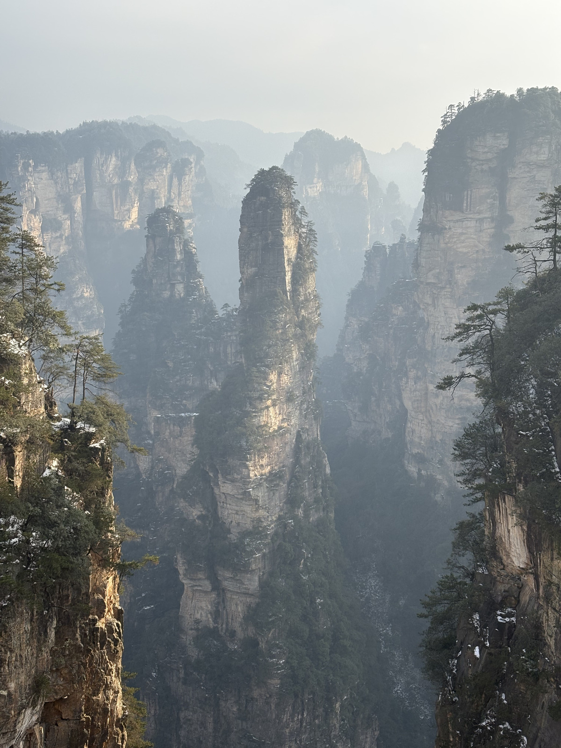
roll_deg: -0.2
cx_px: 280
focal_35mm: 52
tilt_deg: -9.9
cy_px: 374
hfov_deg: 28.0
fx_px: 1124
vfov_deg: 36.8
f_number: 1.6
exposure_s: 1/1312
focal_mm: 5.96
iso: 32
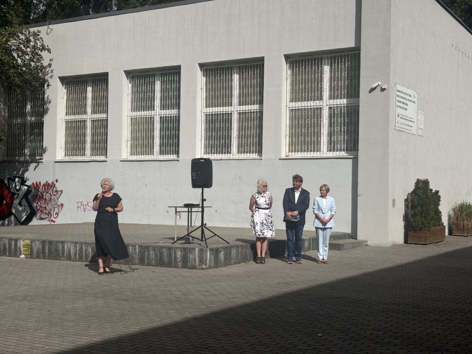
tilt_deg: +1.3
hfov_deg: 36.8
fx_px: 709
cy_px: 177
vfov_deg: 28.0
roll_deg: -1.1
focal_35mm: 52
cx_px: 236
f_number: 1.6
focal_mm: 5.96
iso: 25
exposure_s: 1/7042
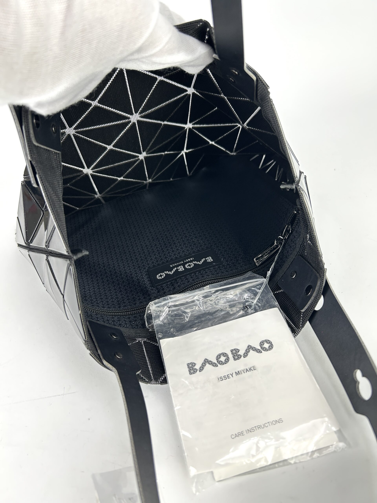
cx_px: 188
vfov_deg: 67.3
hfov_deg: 53.1
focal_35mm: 26
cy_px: 252
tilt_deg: -37.1
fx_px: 378
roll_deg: +12.3
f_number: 1.5
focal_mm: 5.7
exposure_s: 1/100
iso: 80
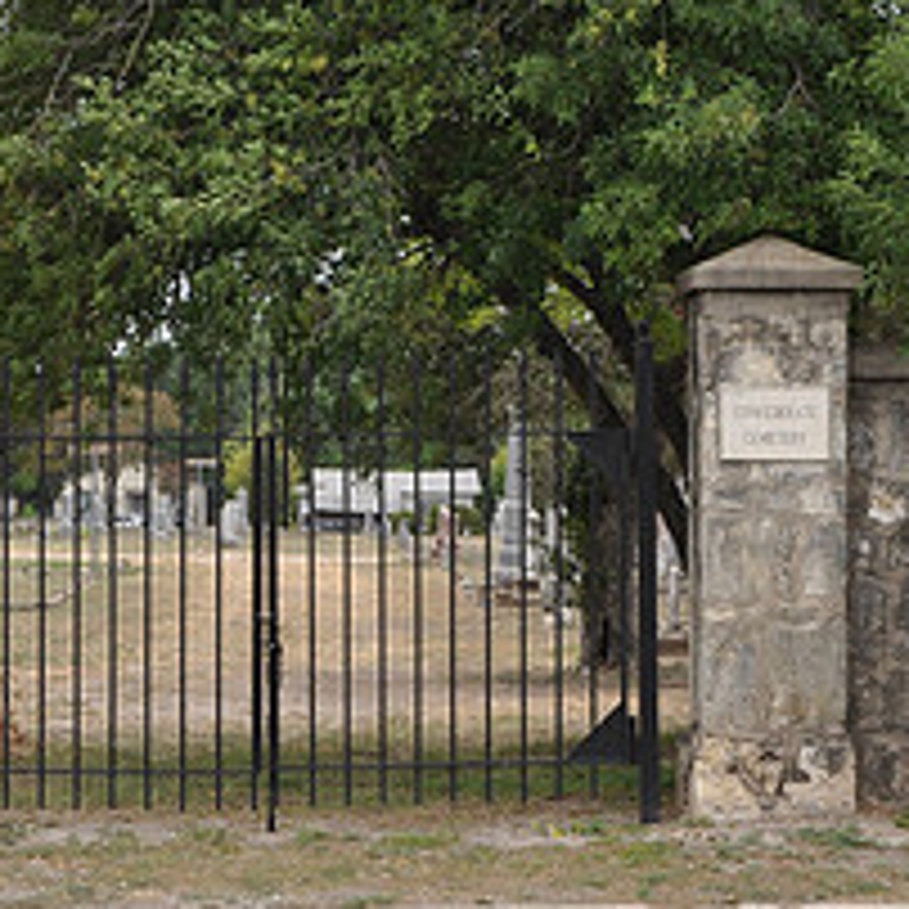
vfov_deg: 13.6
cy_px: 502
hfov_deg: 13.6
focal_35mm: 128
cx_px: 387
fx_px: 3809
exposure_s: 1/200
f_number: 8
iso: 200
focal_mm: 35
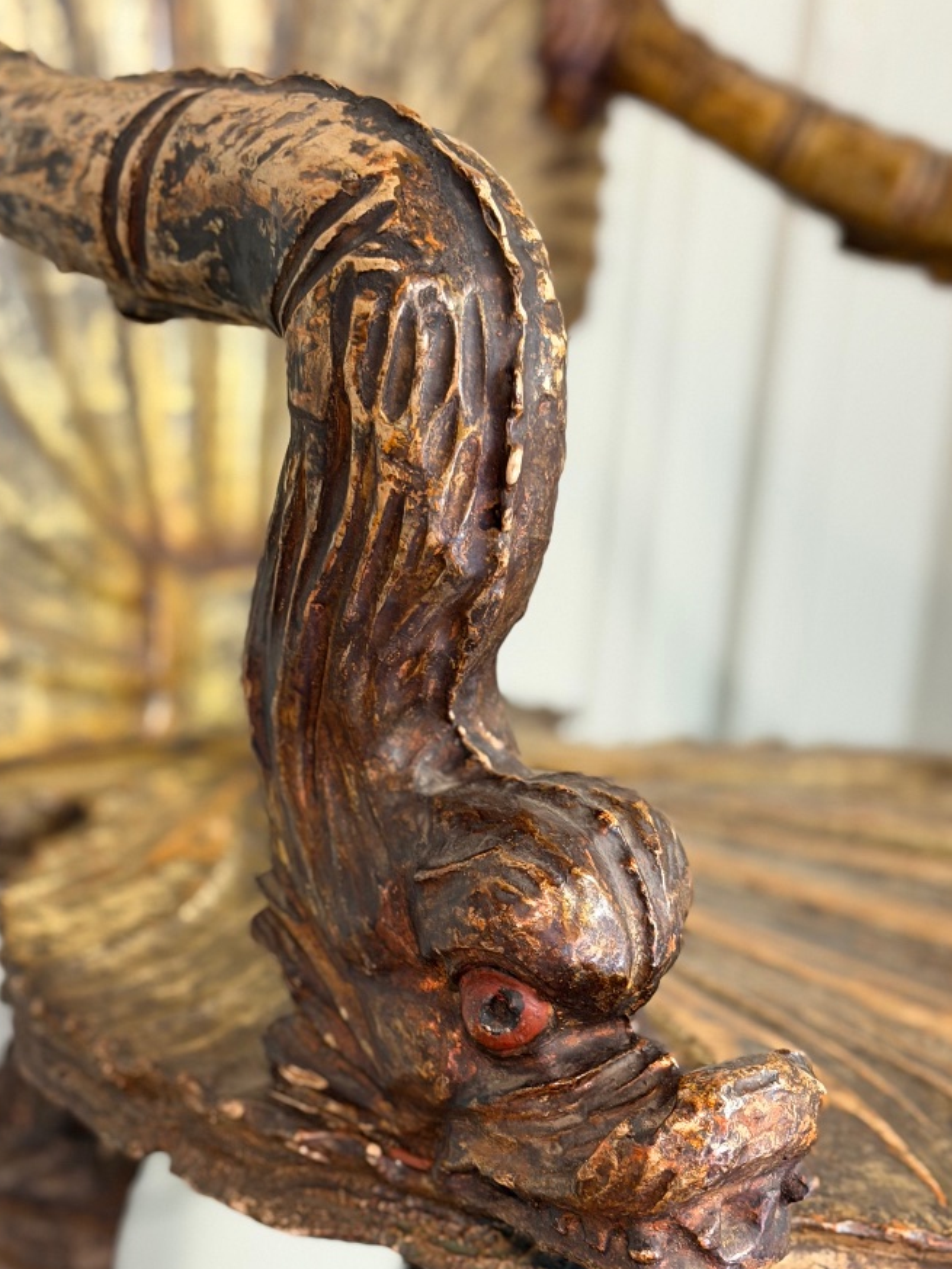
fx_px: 2420
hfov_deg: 22.3
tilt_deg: -14.0
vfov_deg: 29.3
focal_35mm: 66
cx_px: 446
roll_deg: -4.8
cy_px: 785
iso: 500
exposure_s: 1/33
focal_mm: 6.76
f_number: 1.78
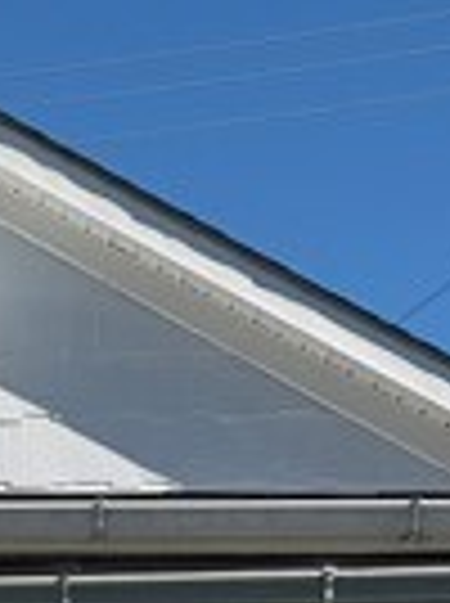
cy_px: 742
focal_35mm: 184
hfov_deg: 7.8
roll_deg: +0.4
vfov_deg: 10.6
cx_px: -310
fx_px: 3199
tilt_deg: +8.2
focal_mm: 6.76
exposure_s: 1/6173
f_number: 1.78
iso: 80
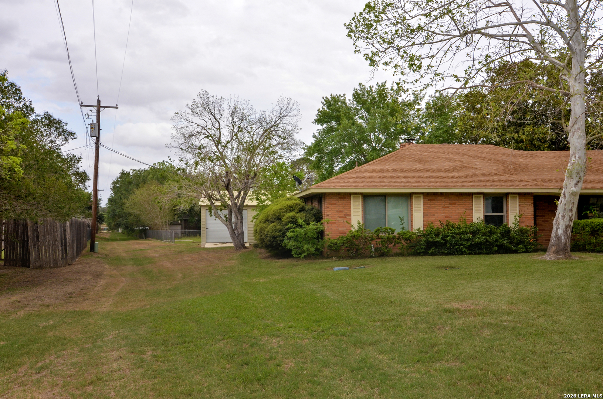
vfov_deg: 39.8
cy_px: 200
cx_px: 302
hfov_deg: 57.3
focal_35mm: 33
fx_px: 552
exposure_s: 1/250
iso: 400
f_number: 9
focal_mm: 22
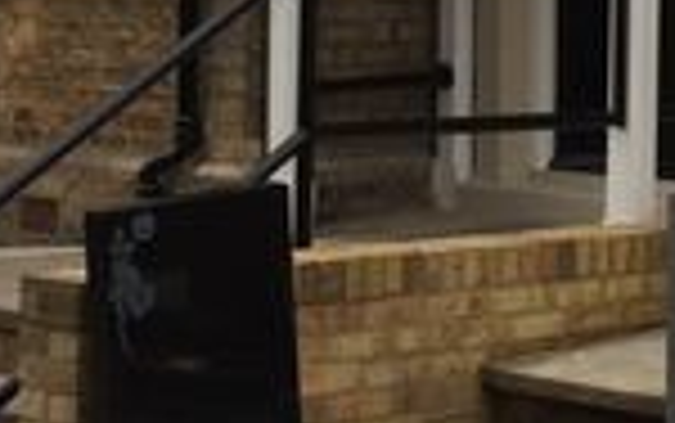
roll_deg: -0.6
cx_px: 529
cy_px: -274
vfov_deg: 7.3
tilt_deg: +0.7
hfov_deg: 11.9
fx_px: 3222
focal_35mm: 175
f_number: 2.2
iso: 32
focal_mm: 4.15
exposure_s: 1/169
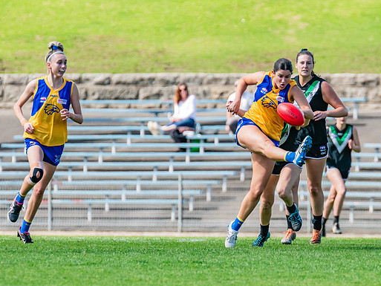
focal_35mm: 786
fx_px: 8653
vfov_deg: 1.9
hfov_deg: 2.5
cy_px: 172
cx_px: 271
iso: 800
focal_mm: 420
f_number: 7.1
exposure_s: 1/1600
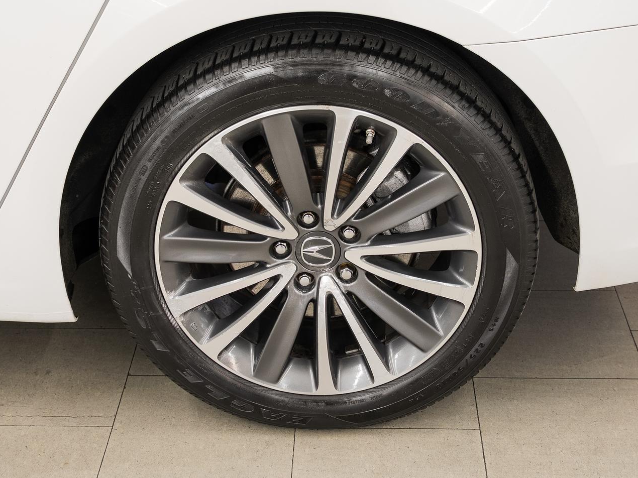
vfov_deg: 23.3
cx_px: 320
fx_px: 1161
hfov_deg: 30.7
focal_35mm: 63
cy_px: 268
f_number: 5.6
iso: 100
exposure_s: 1/4
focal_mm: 42
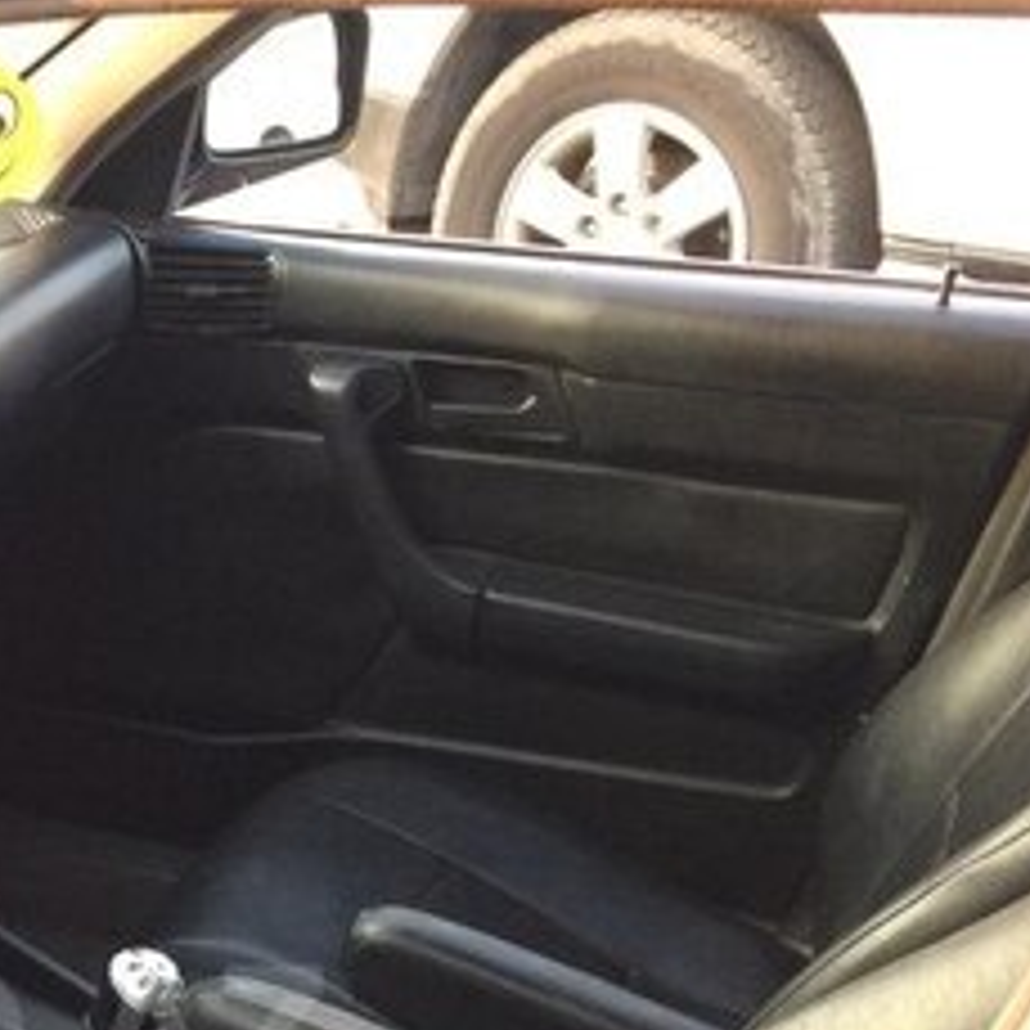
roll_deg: -1.8
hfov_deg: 22.0
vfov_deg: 22.5
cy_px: 1032
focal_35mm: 74
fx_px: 2491
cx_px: -135
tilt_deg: -27.5
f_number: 2.2
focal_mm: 4.15
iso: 64
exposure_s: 1/33
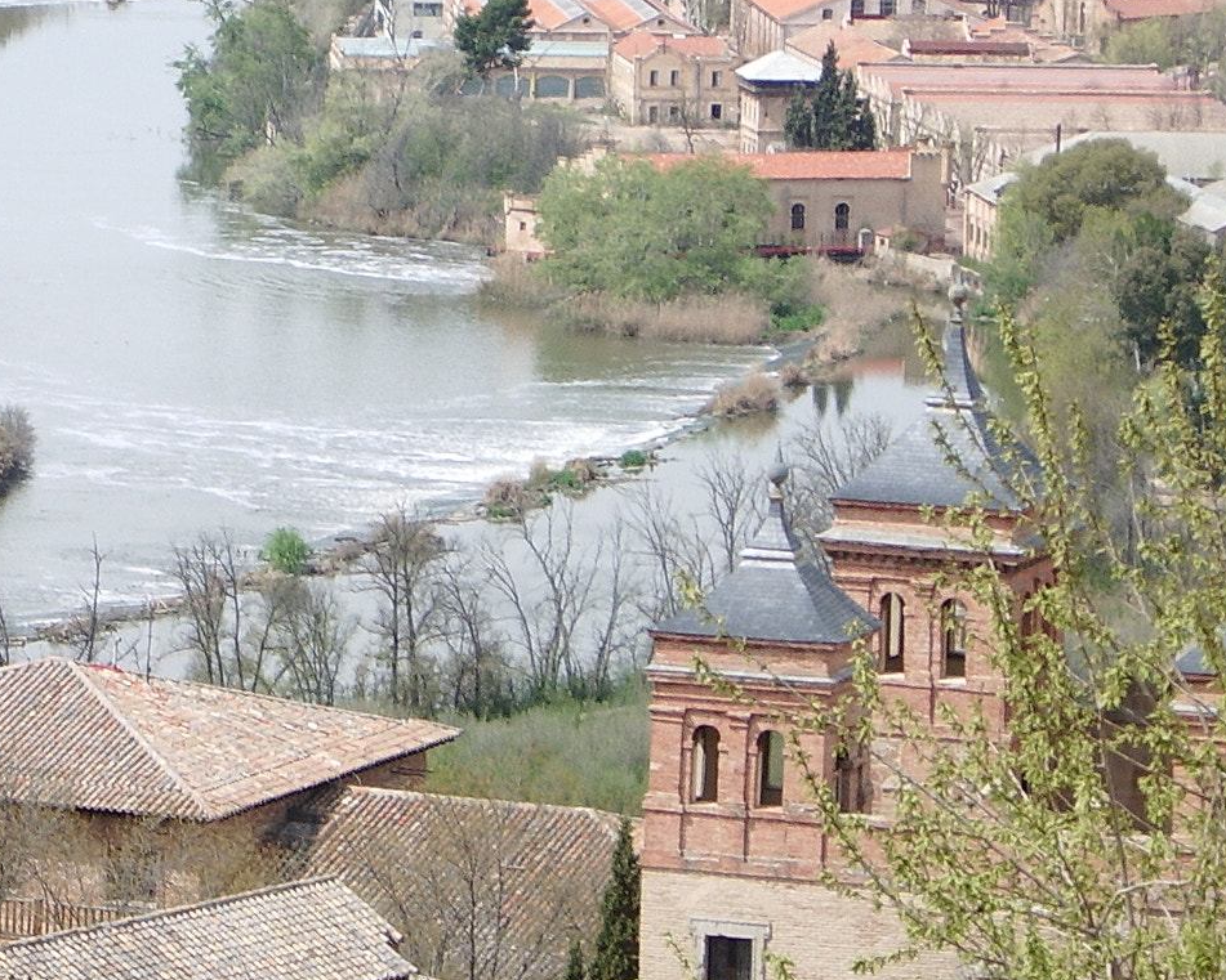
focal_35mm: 225
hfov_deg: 8.6
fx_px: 8165
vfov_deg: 6.9
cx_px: 130
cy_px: 325
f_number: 4.8
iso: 50
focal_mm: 17.4
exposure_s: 1/250
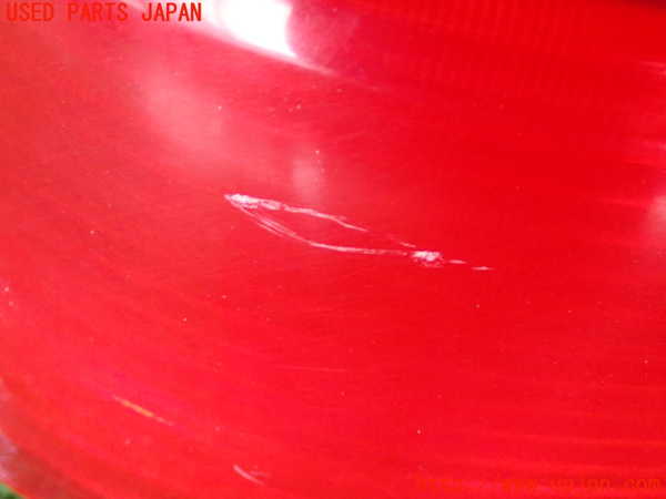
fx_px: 1039
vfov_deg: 27.0
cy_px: 250
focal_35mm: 54
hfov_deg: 35.5
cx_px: 333
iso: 800
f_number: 3.3
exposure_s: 1/30
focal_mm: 9.65
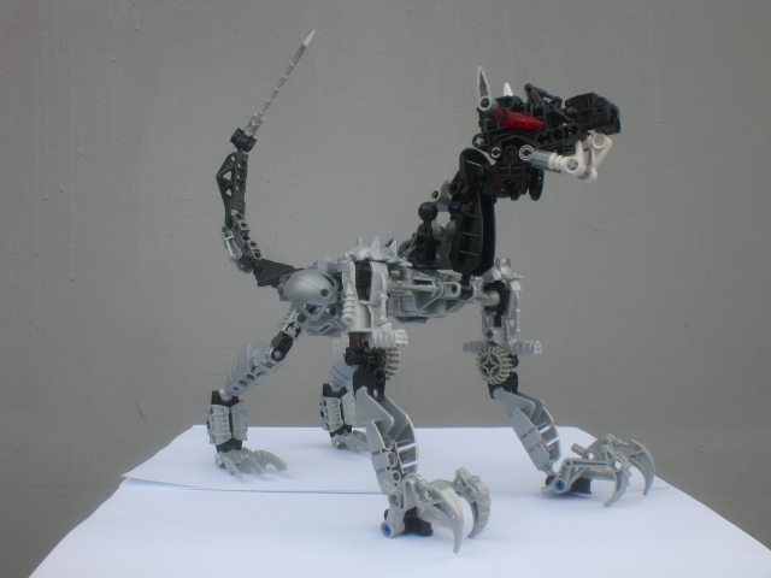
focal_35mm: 38
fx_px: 846
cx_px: 386
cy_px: 289
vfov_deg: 37.7
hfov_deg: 49.0
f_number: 4.4
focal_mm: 6.3
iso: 50
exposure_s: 1/320
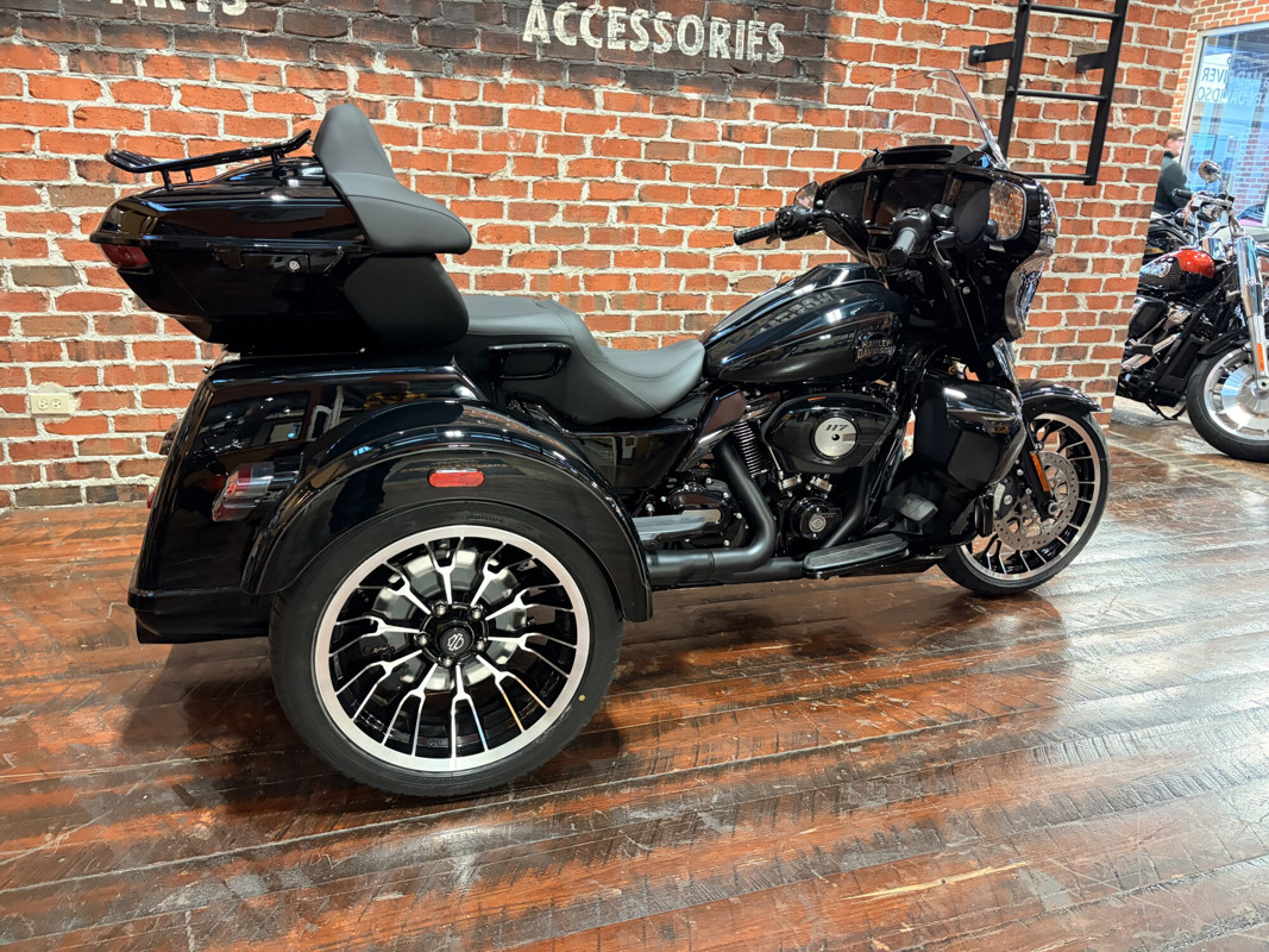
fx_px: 953
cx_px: 634
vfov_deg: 53.1
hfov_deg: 67.3
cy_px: 476
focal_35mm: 26
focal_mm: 5.96
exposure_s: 1/40
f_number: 1.6
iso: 500
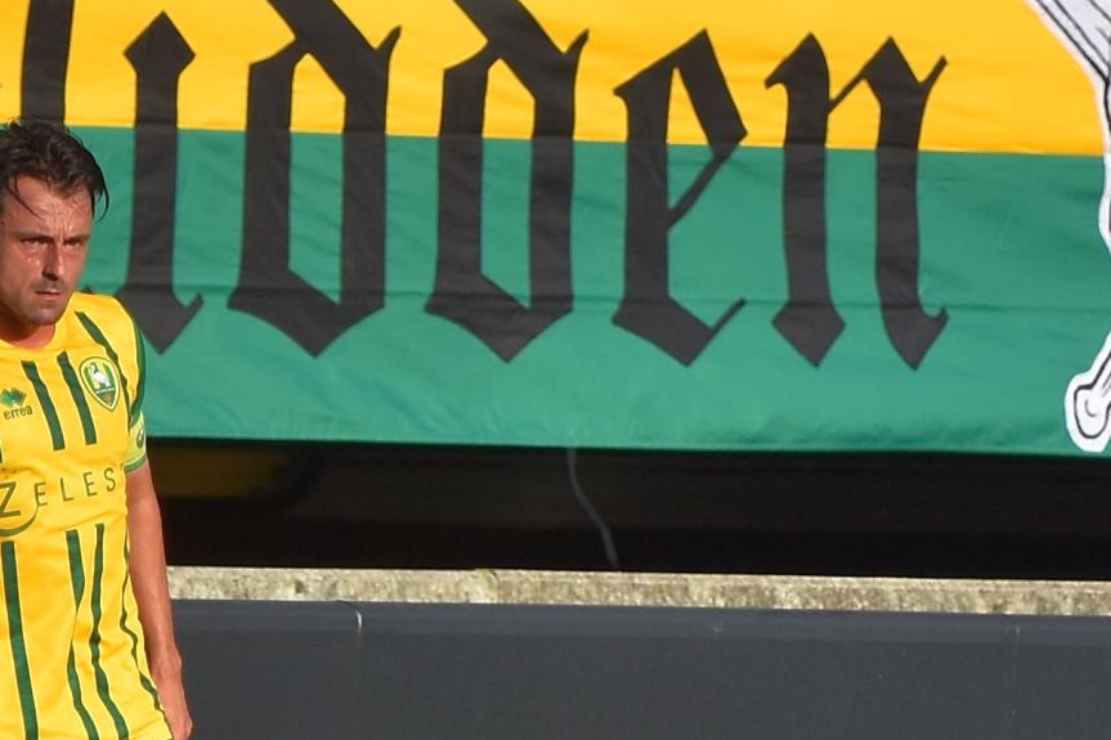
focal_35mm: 584
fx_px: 18022
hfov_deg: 3.5
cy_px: 615
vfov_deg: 2.4
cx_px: -81
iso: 140
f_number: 4
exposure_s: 1/1000
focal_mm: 175
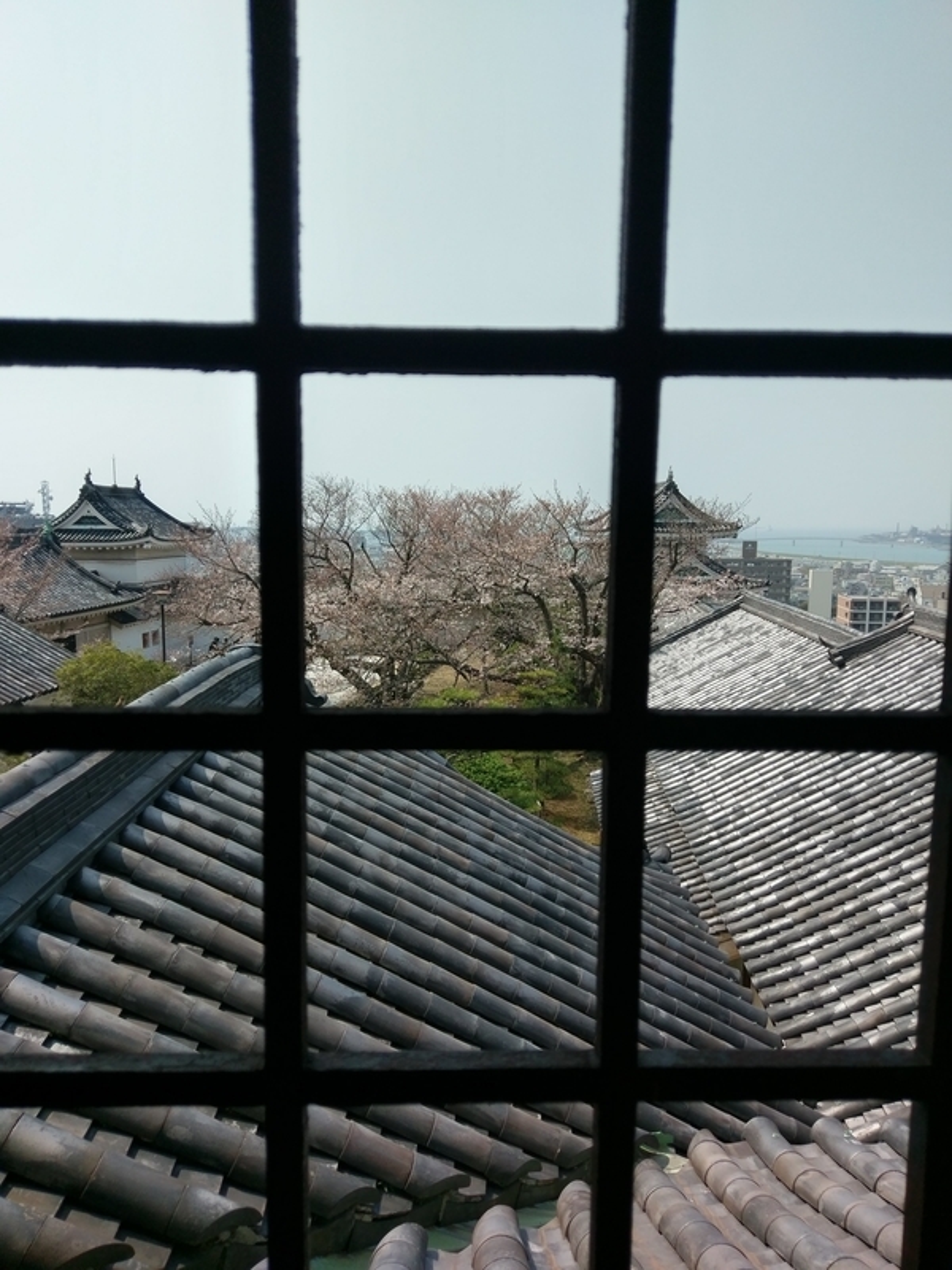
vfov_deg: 67.3
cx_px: 476
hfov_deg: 53.1
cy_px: 635
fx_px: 953
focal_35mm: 26
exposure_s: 1/4174
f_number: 1.8
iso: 125
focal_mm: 4.58
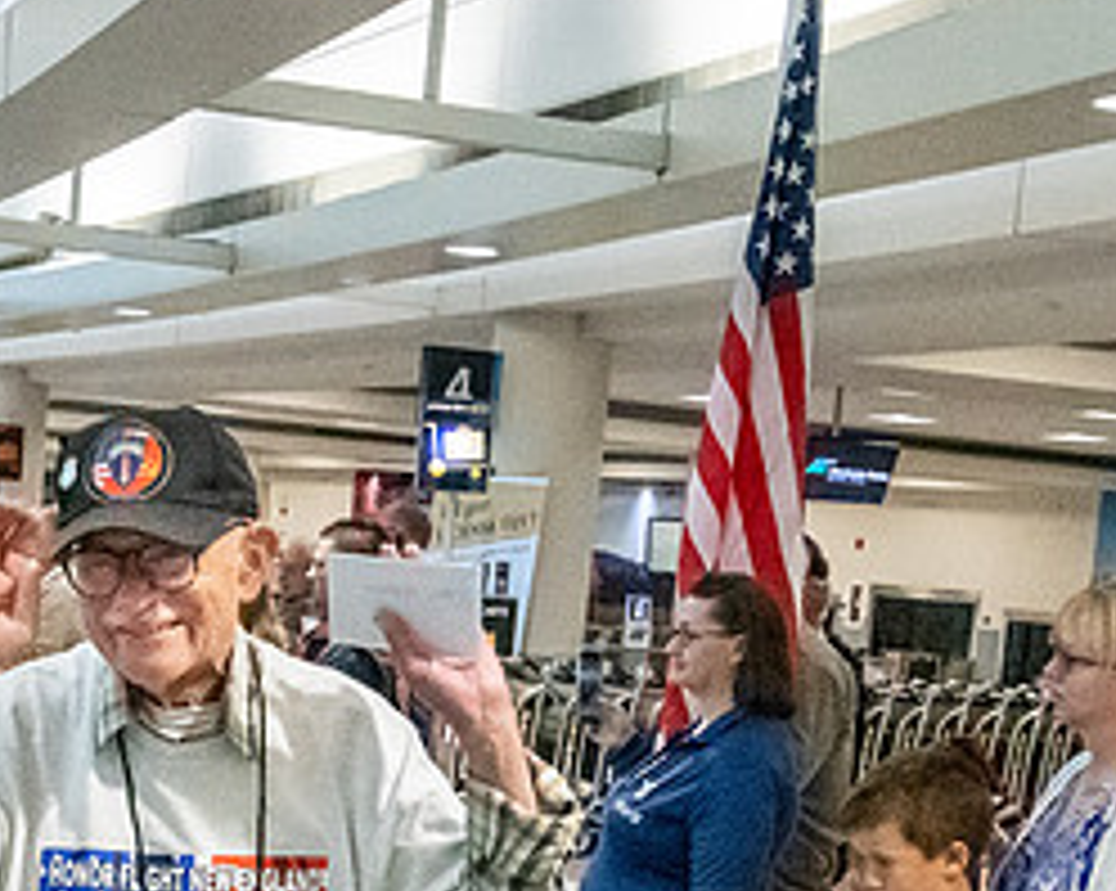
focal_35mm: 90
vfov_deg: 16.8
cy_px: 838
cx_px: 146
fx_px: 2970
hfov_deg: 20.9
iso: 20000
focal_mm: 24
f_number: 7.1
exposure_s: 1/500
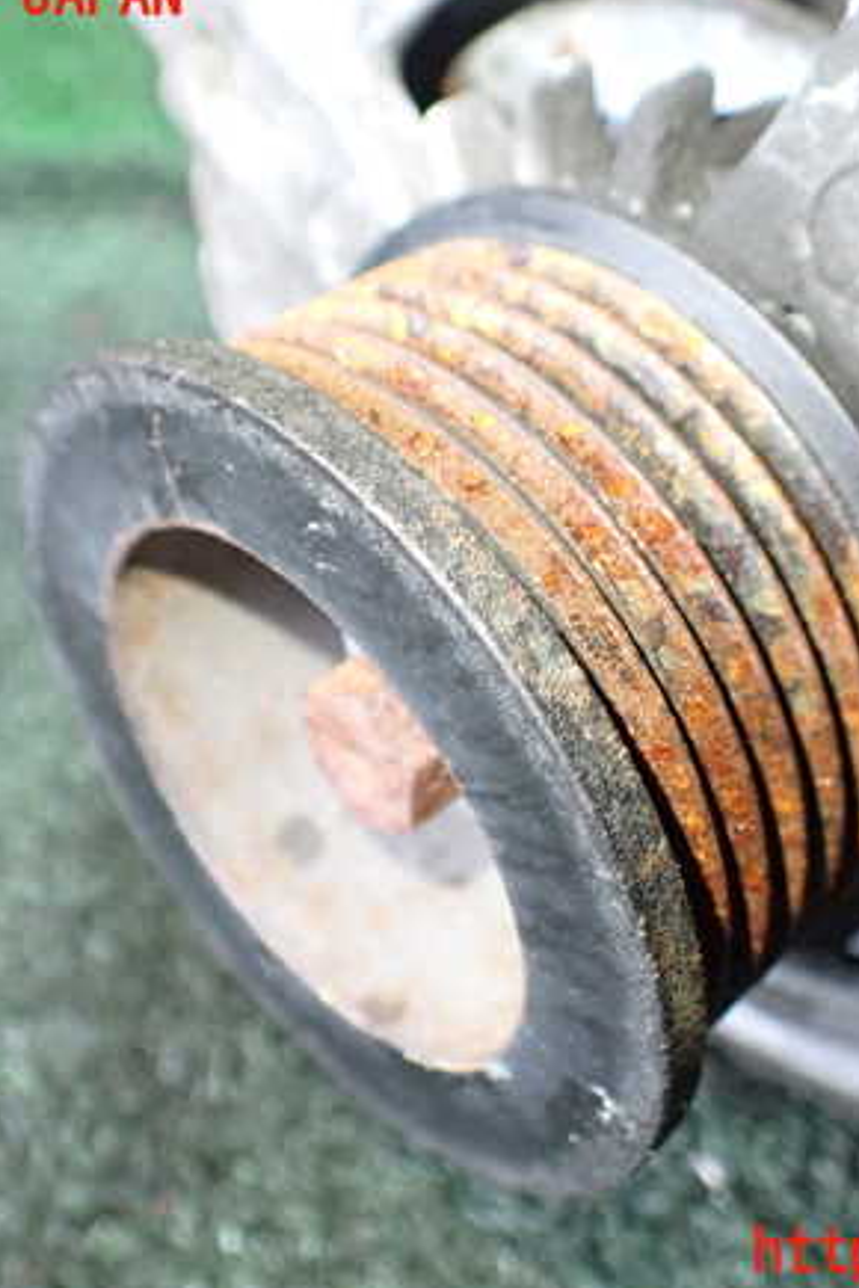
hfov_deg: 31.1
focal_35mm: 43
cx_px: 533
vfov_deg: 45.4
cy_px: 625
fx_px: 1539
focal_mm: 5.4
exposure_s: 1/60
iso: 800
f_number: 2.3
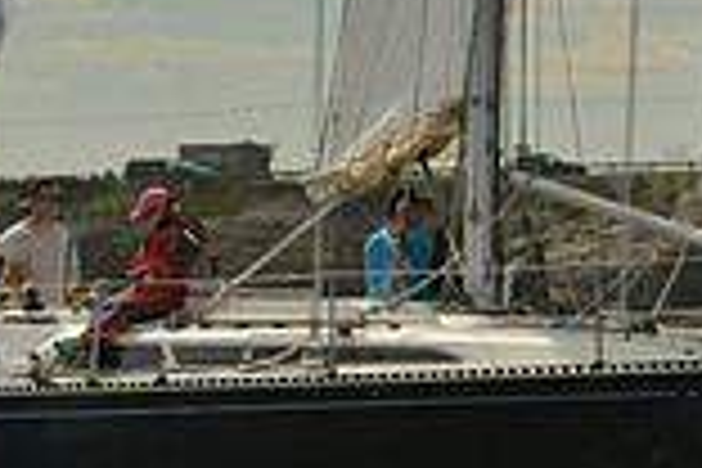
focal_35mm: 742
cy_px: 439
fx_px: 14468
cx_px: 374
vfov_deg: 1.9
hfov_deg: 2.8
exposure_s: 1/1250
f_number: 10
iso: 400
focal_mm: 200
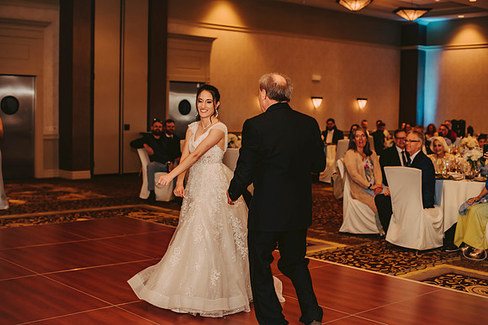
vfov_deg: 27.0
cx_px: 244
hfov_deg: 39.6
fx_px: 678
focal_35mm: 50
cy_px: 162
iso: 800
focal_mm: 50
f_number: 2.5
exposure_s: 1/125
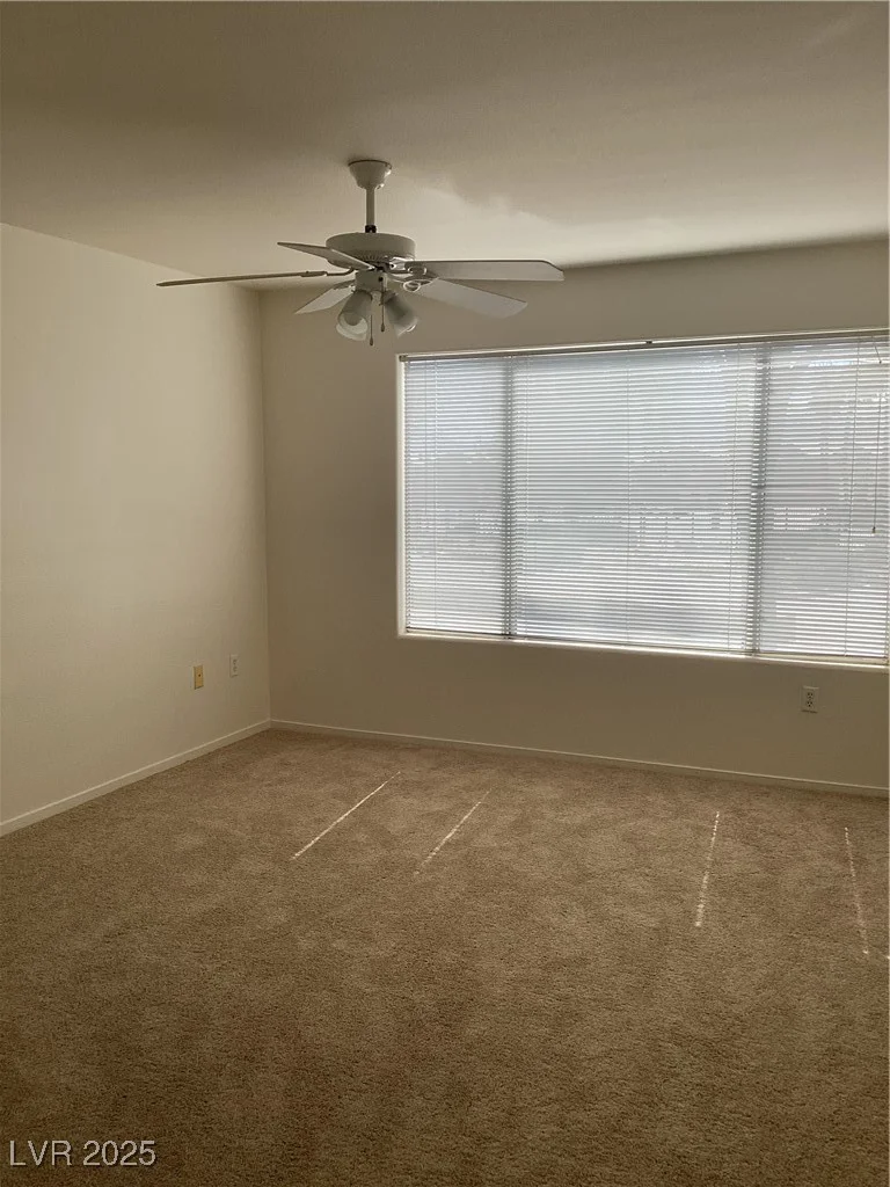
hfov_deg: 45.4
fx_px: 1063
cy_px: 594
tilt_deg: -7.2
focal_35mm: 31
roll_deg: -0.9
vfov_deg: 58.4
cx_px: 445
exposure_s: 1/192
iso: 25
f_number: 2.4
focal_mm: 3.3
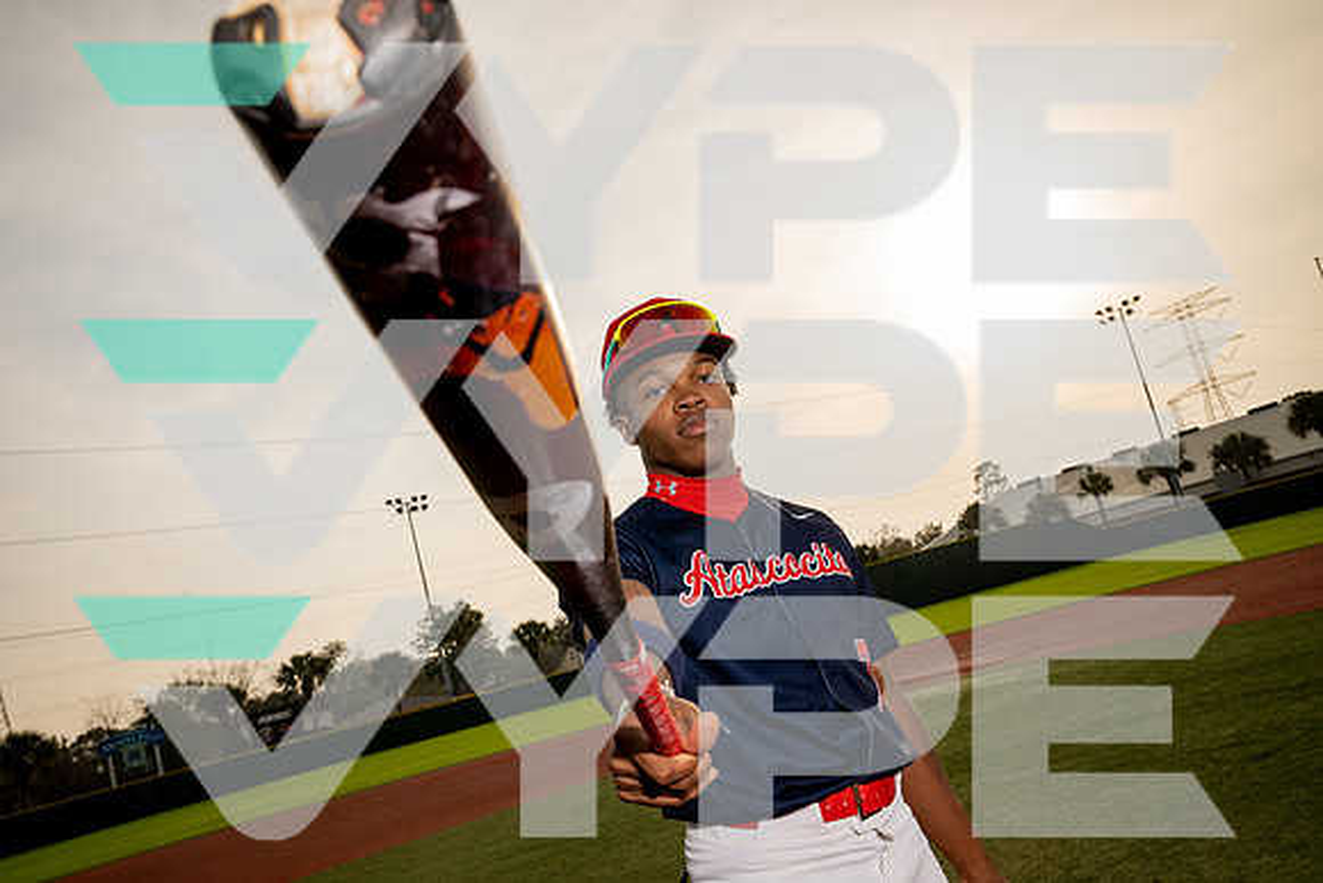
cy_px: 442
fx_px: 1176
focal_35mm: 32
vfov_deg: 41.1
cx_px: 662
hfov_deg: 58.7
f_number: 11
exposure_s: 1/250
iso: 250
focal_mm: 32
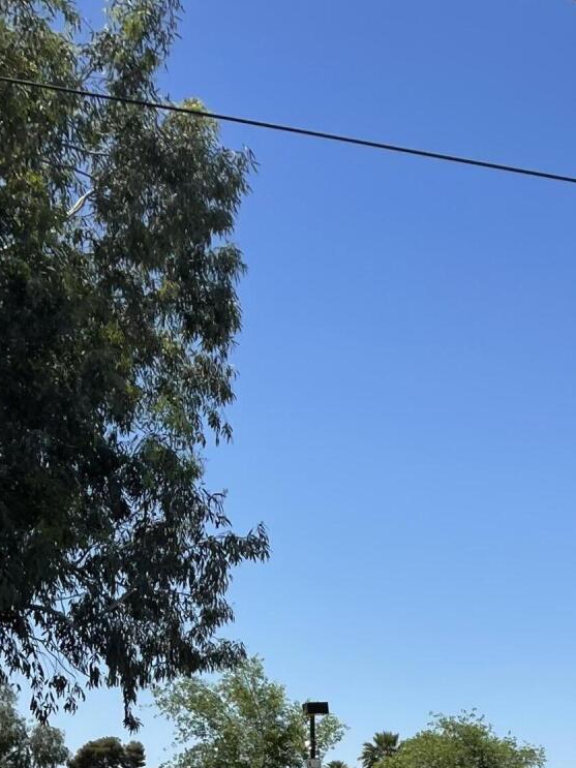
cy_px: 1033
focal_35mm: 70
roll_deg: -0.6
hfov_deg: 19.8
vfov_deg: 24.0
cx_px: 686
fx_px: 1553
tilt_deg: -7.4
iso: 32
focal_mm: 4.2
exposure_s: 1/4132
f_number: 1.6
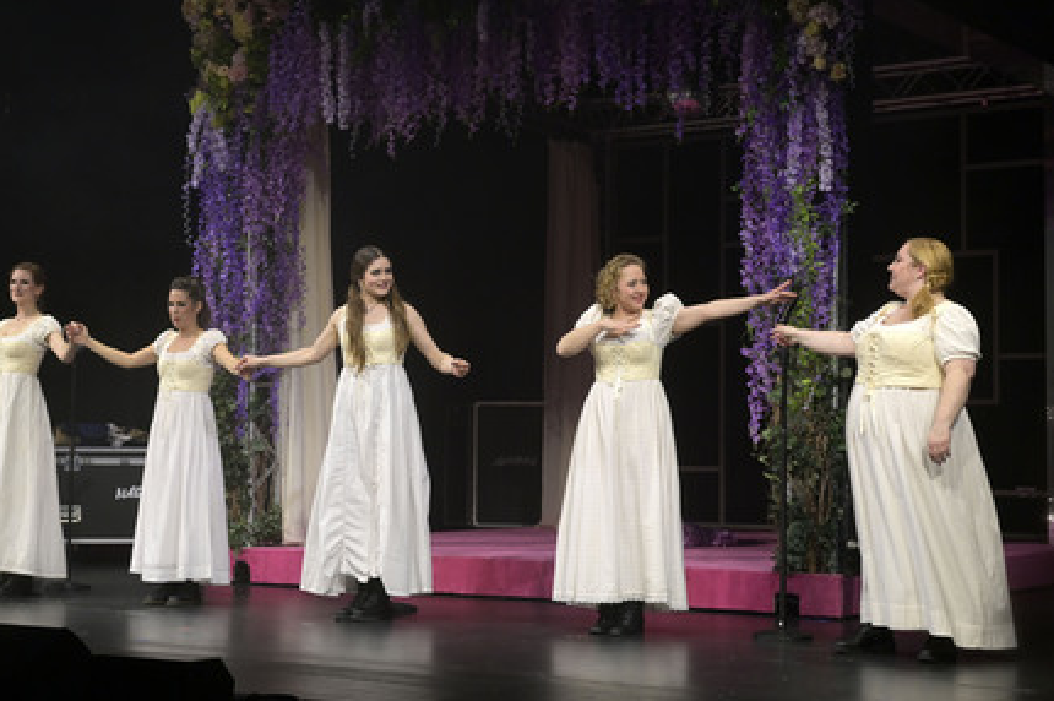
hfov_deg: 31.9
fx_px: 1843
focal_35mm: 63
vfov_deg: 21.5
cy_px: 363
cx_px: 506
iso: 2500
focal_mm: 60
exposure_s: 1/250
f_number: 7.1
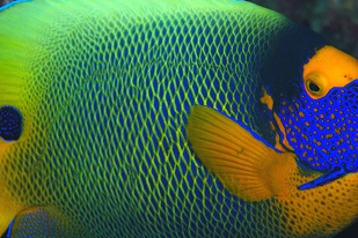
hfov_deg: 10.1
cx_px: 219
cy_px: 130
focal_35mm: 204
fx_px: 2025
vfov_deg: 6.7
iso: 200
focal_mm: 105
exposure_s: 1/60
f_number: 11
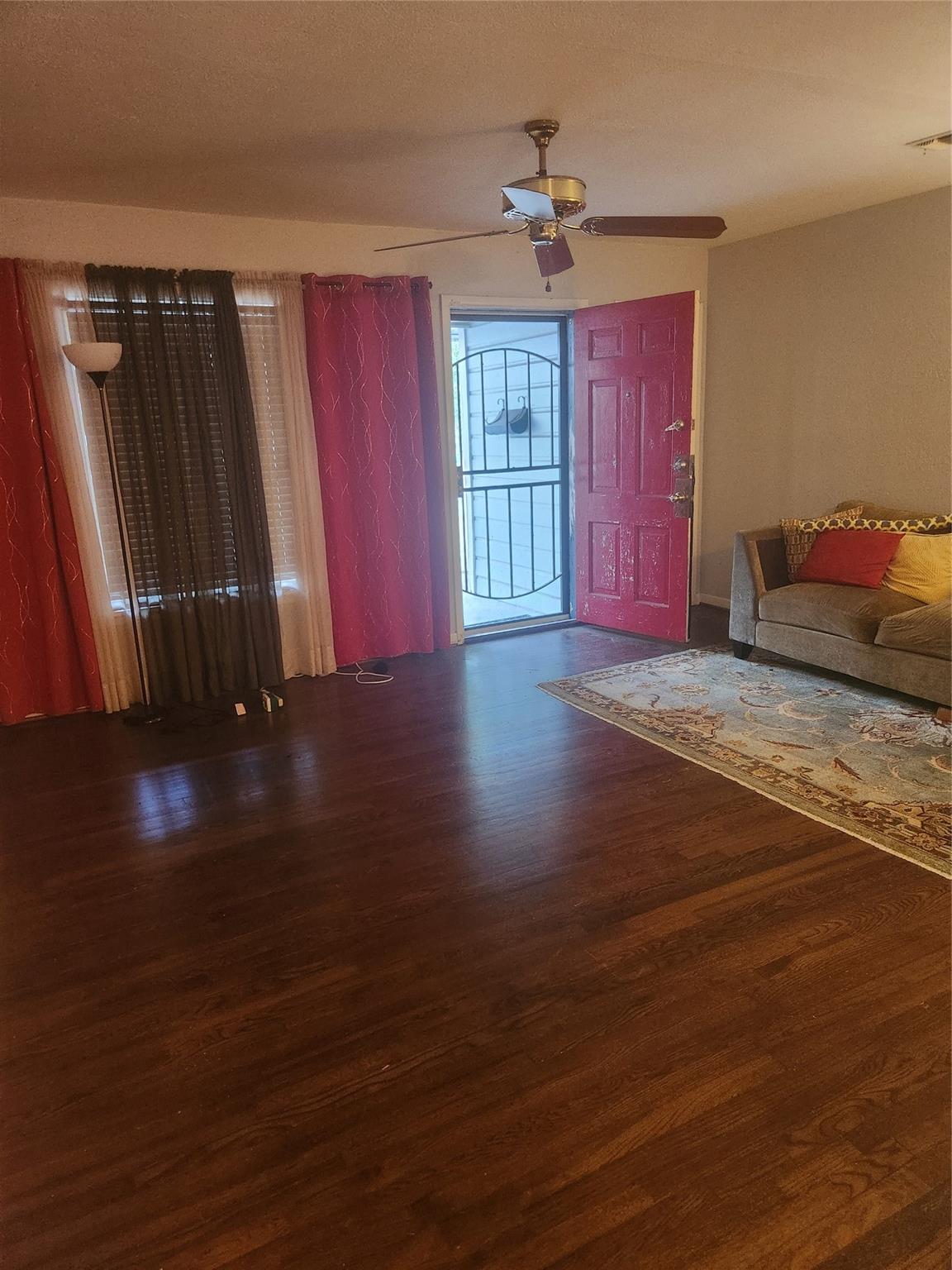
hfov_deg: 58.9
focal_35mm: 23
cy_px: 635
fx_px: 843
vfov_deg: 73.9
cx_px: 476
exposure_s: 1/60
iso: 640
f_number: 1.8
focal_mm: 5.4
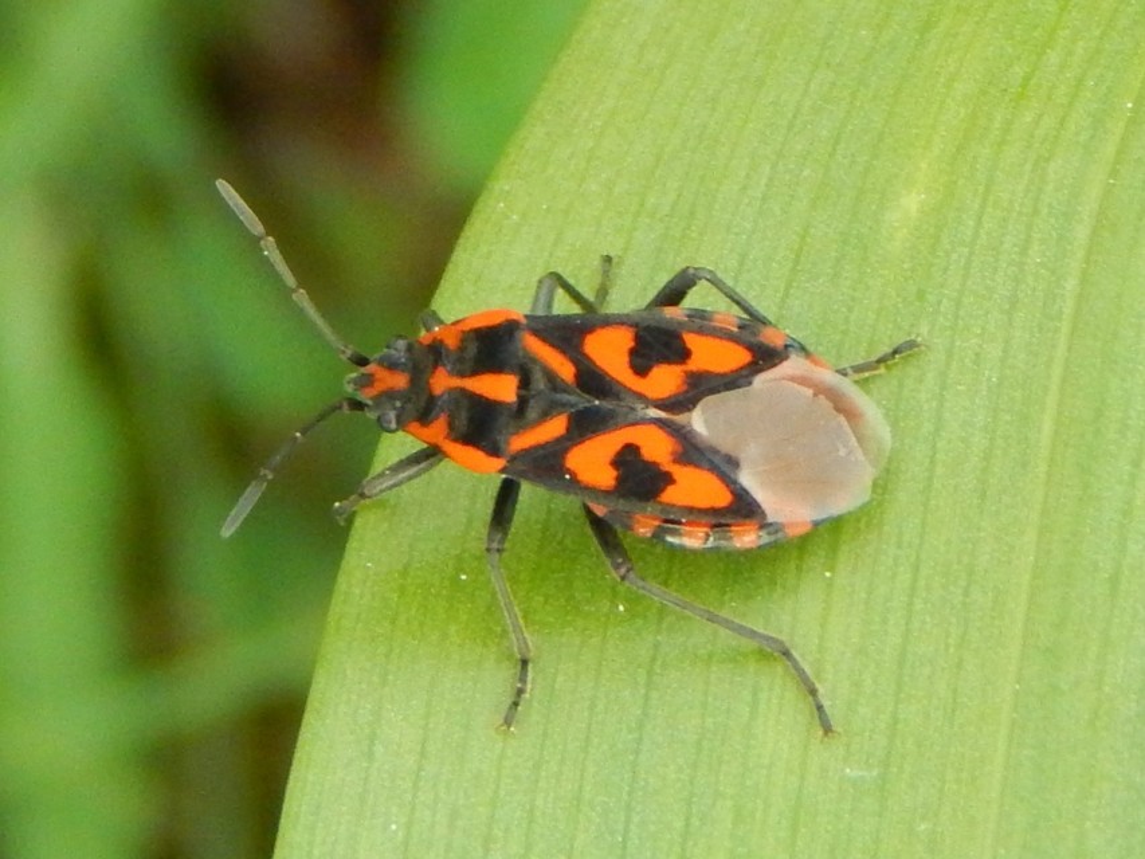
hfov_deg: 10.9
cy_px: 430
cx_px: 572
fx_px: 6021
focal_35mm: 182
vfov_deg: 8.2
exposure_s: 1/160
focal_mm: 32.8
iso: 400
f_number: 5.3
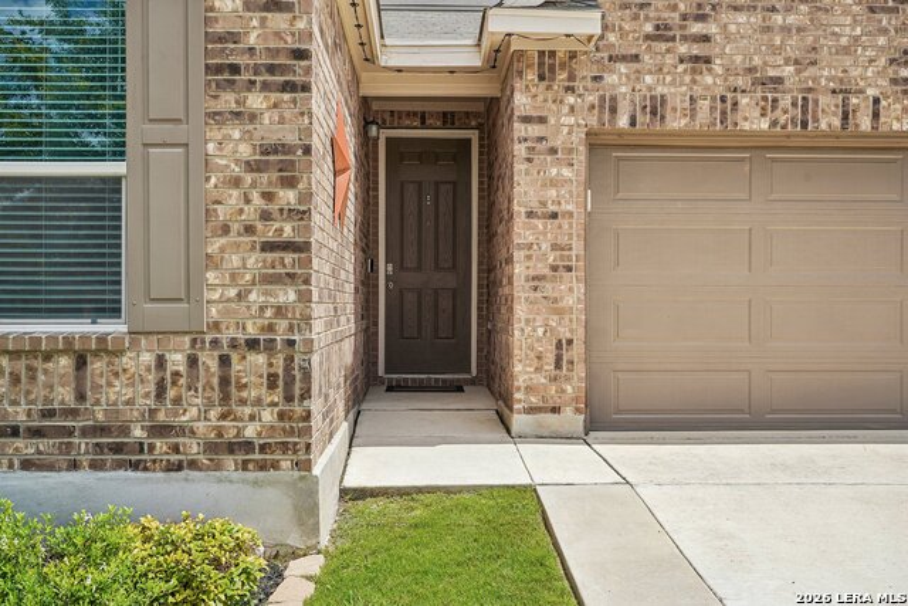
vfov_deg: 37.9
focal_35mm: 35
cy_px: 303
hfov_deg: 54.4
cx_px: 454
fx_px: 883
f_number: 8
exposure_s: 1/250
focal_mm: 35
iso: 100
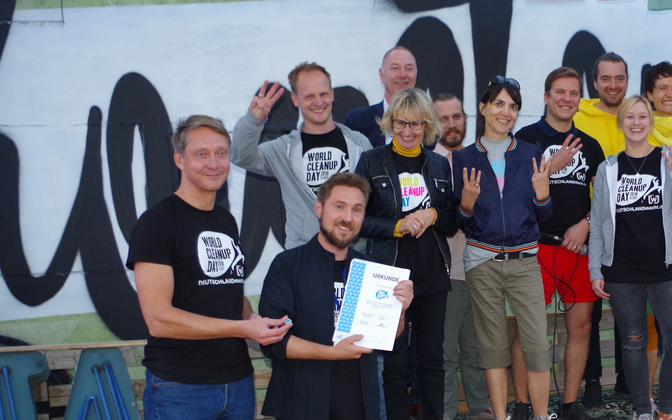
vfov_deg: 22.8
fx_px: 1026
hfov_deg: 35.4
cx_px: 514
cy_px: 334
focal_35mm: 56
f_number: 4
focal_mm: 23.13
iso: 800
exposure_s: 1/20
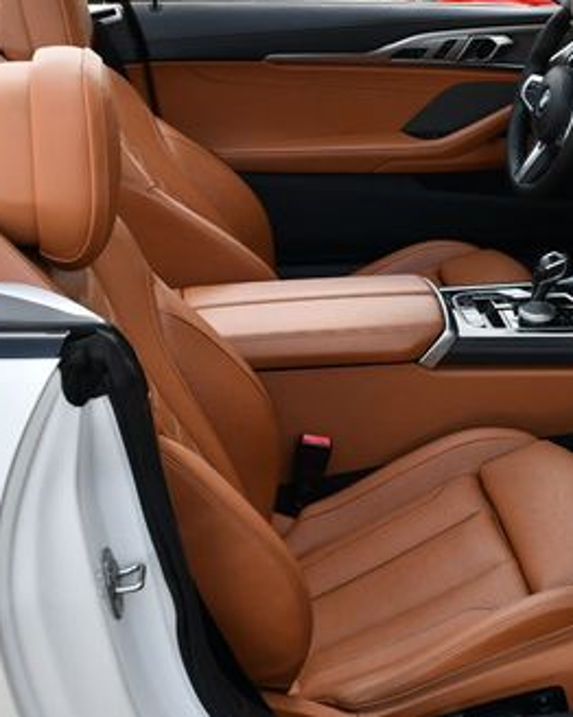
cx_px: 461
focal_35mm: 66
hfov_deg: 22.8
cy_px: 326
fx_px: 1400
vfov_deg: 28.7
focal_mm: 18
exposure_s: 1/250
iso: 250
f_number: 5.6
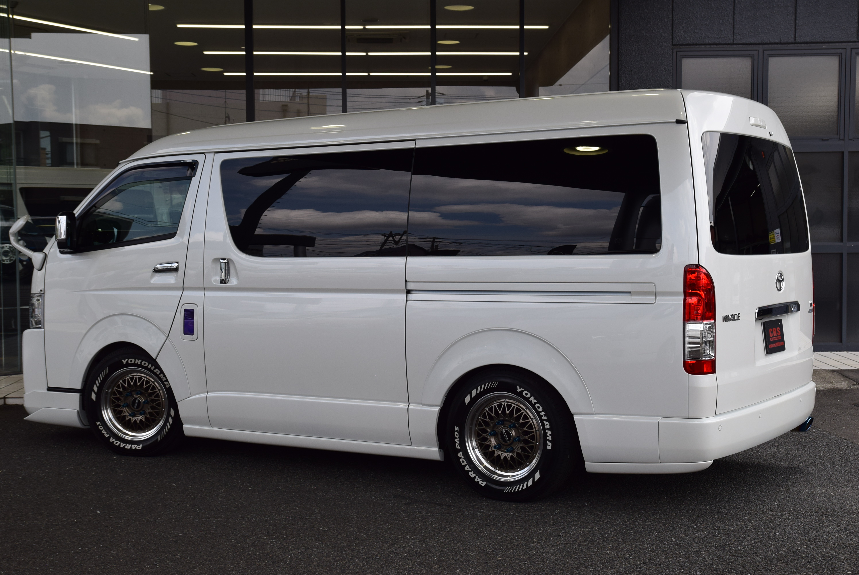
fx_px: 1218
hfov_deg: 38.9
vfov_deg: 26.5
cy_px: 288
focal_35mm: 51
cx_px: 430
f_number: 11
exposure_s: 1/400
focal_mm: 34
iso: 400
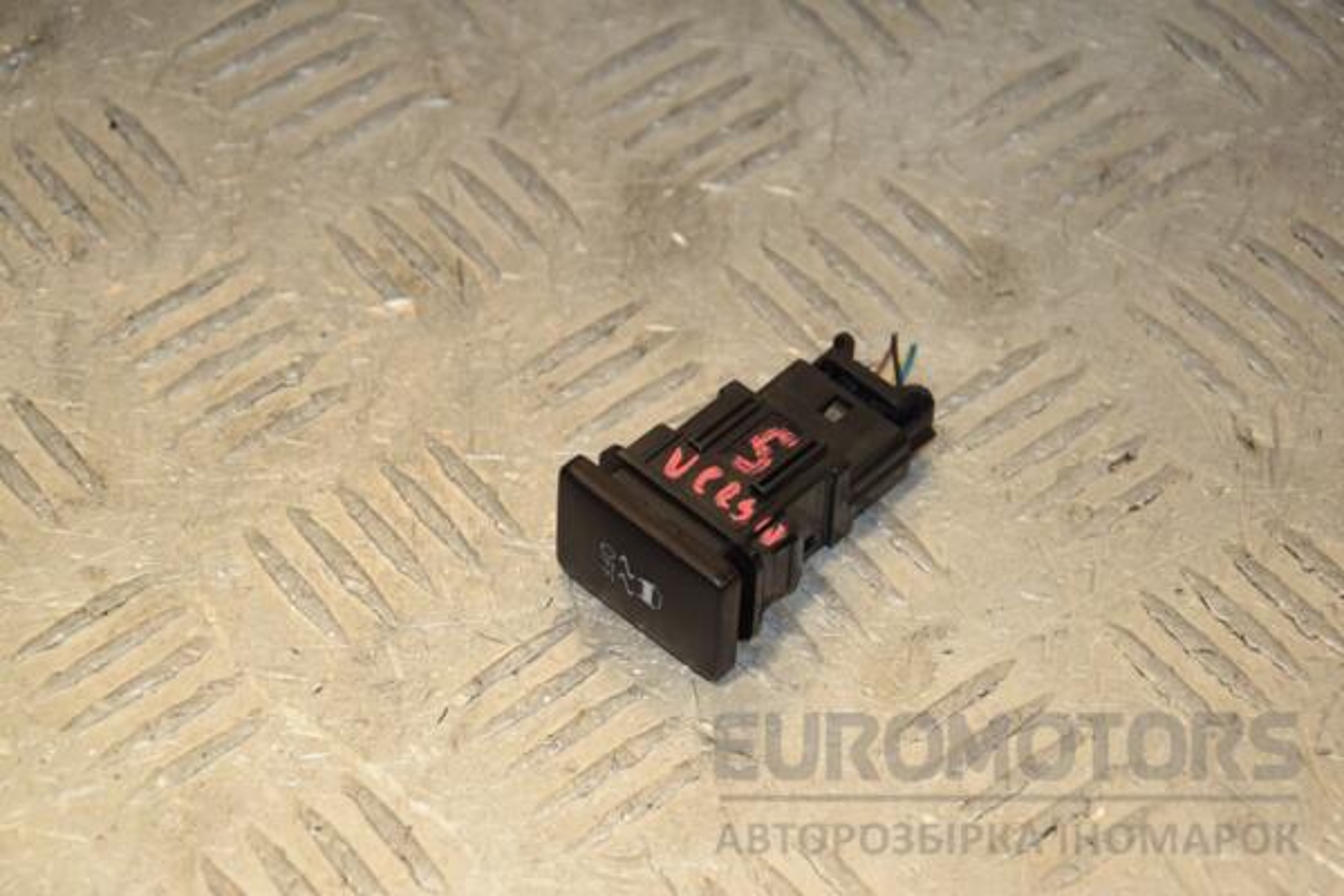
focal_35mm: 112
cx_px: 672
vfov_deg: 12.2
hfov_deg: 18.2
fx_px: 4200
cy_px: 448
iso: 800
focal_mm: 75
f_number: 7.1
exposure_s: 1/200
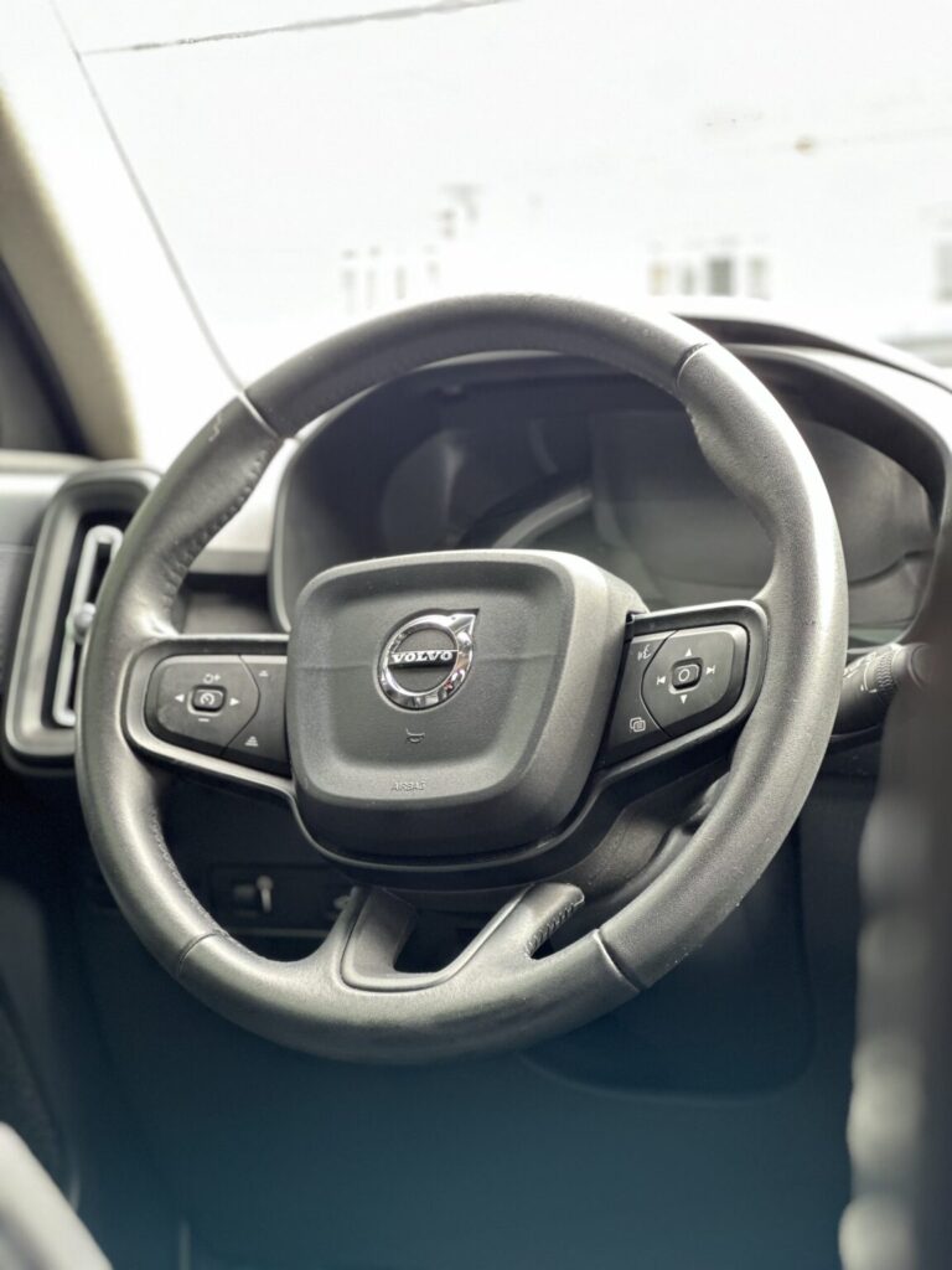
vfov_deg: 25.3
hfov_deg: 19.1
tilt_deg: -0.9
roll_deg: -0.4
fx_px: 2824
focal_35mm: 77
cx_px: 476
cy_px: 635
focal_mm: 9
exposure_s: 1/40
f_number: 2.8
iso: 200
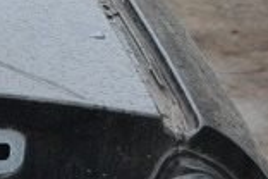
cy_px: -58
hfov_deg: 8.1
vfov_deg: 6.0
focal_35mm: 226
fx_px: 1684
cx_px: -447
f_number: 5.6
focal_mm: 23
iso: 160
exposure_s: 1/60
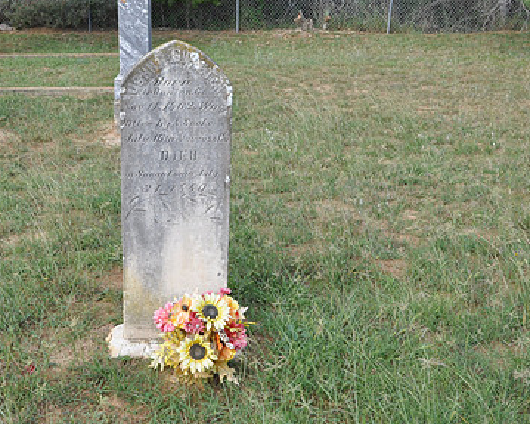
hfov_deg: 37.1
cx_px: 195
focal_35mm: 50
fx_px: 784
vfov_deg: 30.1
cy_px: 153
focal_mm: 22
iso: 200
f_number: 6.3
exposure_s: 1/160
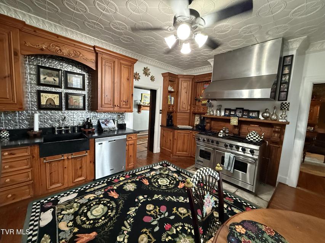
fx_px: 131
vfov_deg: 85.7
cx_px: 162
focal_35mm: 14
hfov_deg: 102.1
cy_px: 122
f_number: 2.2
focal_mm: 2.22
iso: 800
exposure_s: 1/60
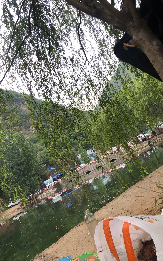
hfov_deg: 41.7
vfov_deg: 62.9
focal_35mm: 30
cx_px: 68
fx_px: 213
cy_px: 132
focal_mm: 4
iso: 20
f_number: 1.8
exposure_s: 1/180
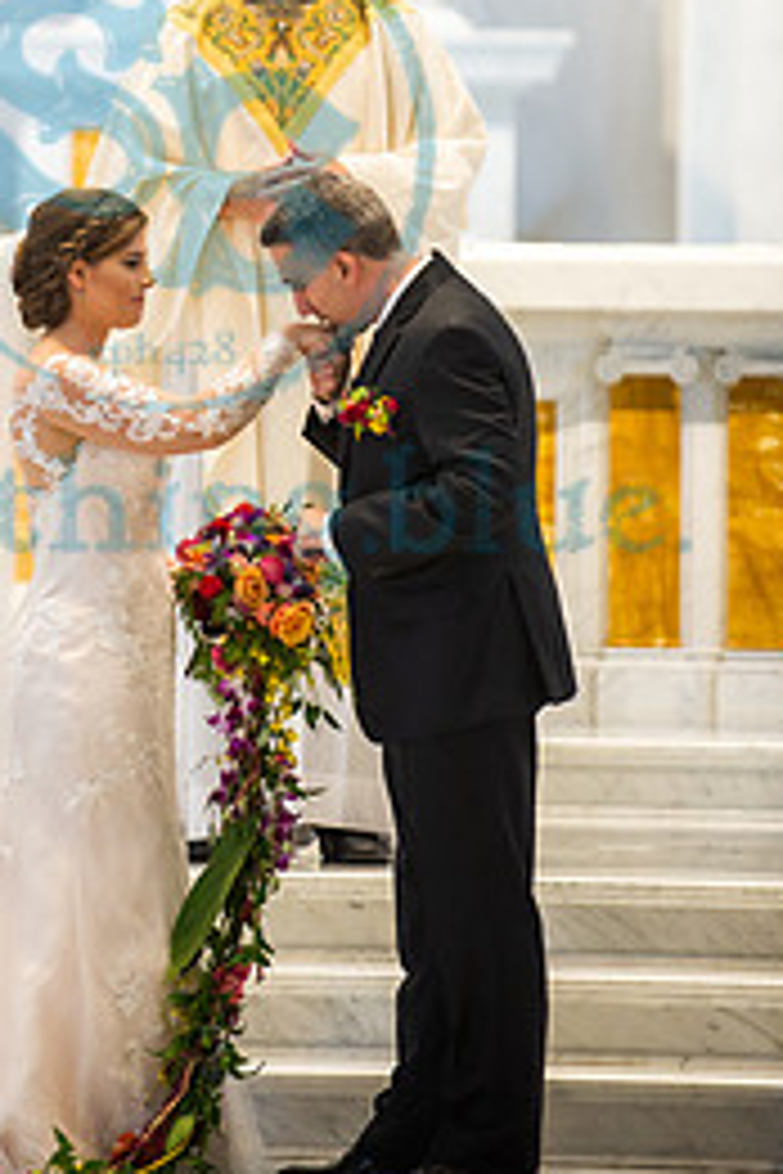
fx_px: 11255
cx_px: 158
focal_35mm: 345
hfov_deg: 4.0
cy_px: 234
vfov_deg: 6.0
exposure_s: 1/250
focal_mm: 200
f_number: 2.8
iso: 1250
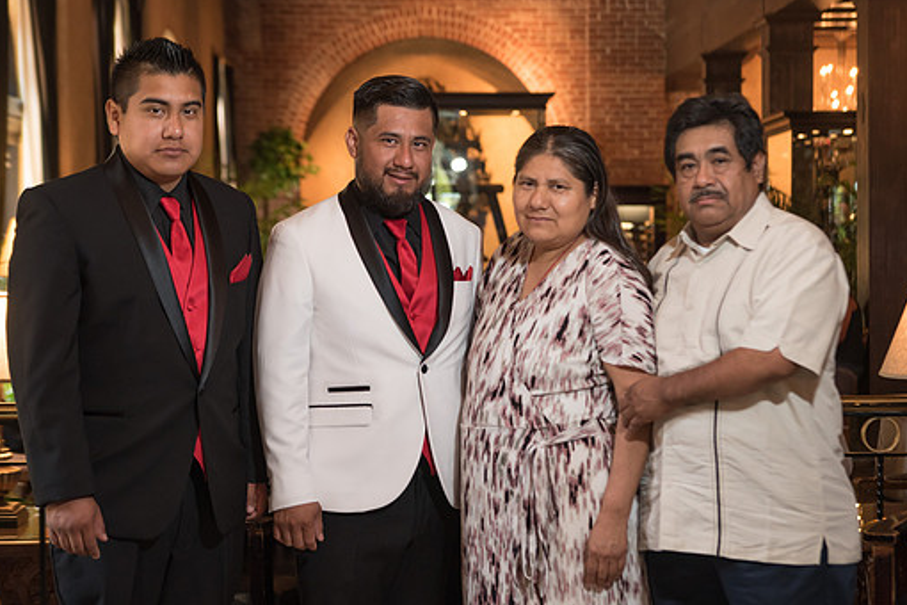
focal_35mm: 79
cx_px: 496
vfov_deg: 17.3
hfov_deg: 25.7
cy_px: 312
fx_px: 1990
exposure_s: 1/160
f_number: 3.5
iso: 1250
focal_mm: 62
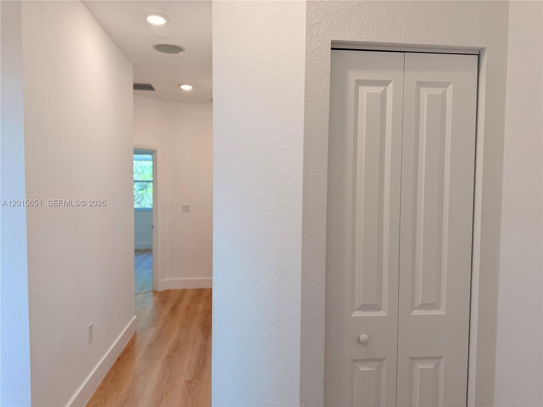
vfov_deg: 56.8
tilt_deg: -2.0
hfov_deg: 71.6
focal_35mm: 24
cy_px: 204
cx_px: 272
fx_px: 376
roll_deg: +0.0
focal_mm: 6.76
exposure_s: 1/120
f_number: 1.78
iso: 80
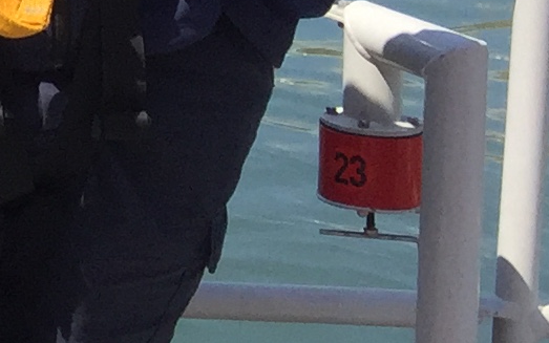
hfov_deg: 8.8
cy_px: -393
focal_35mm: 192
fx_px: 2873
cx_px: -1142
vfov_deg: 6.6
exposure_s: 1/1412
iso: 32
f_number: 2.2
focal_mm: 4.15
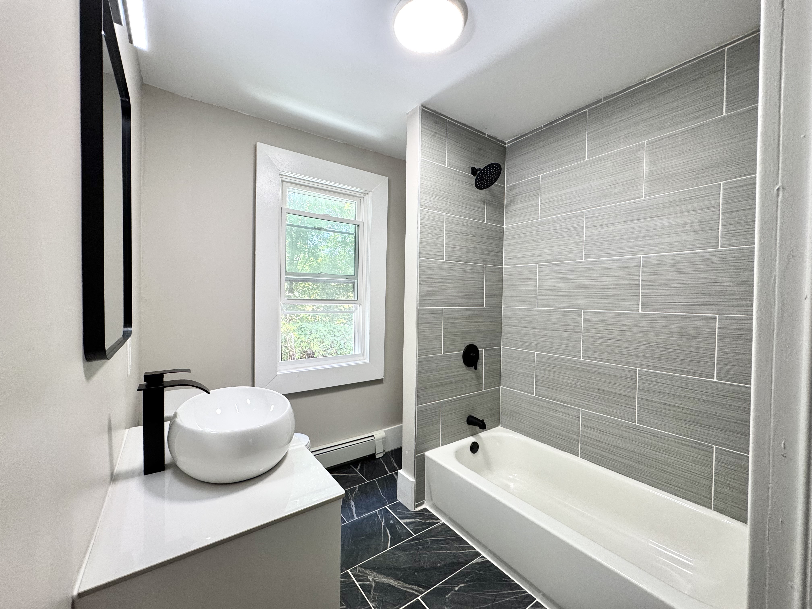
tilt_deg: -2.7
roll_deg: -0.6
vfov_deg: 85.7
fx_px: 328
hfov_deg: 102.1
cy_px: 304
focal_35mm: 14
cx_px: 406
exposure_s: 1/120
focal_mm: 2.22
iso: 160
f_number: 2.2
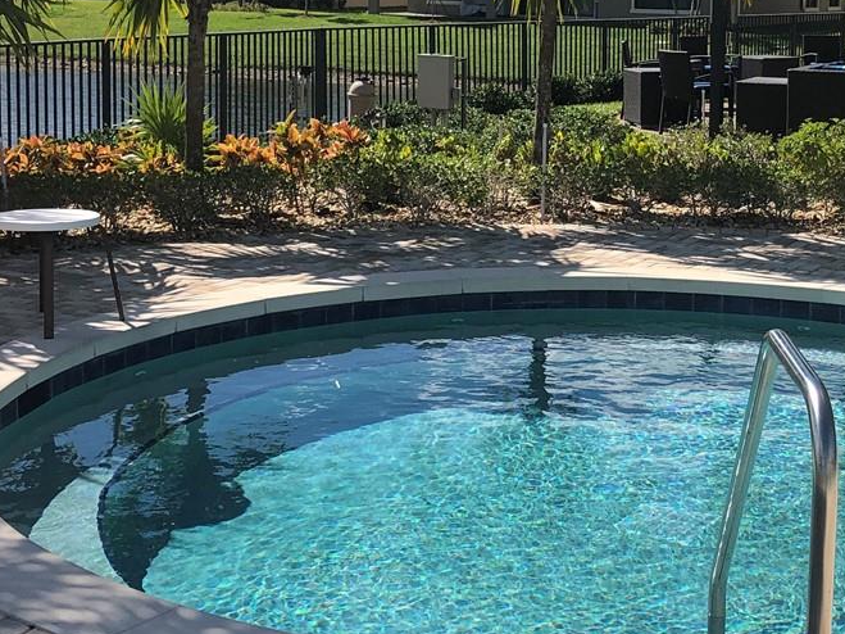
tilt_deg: -7.5
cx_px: 544
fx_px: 1660
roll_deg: -1.5
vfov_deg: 21.4
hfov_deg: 28.4
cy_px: 158
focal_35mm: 68
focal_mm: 3.99
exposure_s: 1/2433
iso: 20
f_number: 1.8
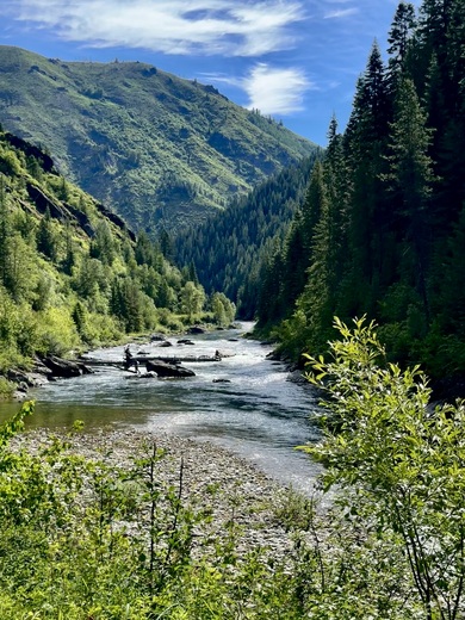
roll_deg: +0.8
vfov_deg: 39.7
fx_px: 860
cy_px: 310
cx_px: 232
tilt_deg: +0.9
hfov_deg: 30.3
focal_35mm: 48
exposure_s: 1/2532
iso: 64
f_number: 1.78
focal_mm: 6.86
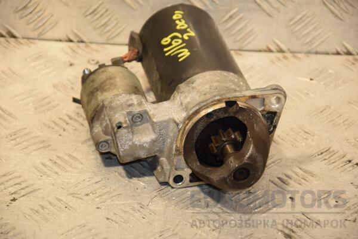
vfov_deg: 8.7
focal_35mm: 158
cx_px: 179
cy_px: 120
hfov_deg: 13.0
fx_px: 1566
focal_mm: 105
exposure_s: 1/160
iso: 800
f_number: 5.6
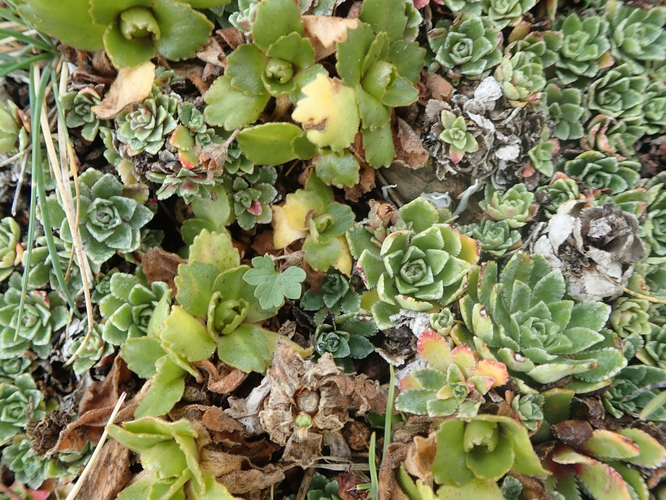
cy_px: 250
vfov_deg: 46.8
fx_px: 577
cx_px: 333
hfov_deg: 60.0
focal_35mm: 30
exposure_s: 1/125
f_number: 3.2
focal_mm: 5.5
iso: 100
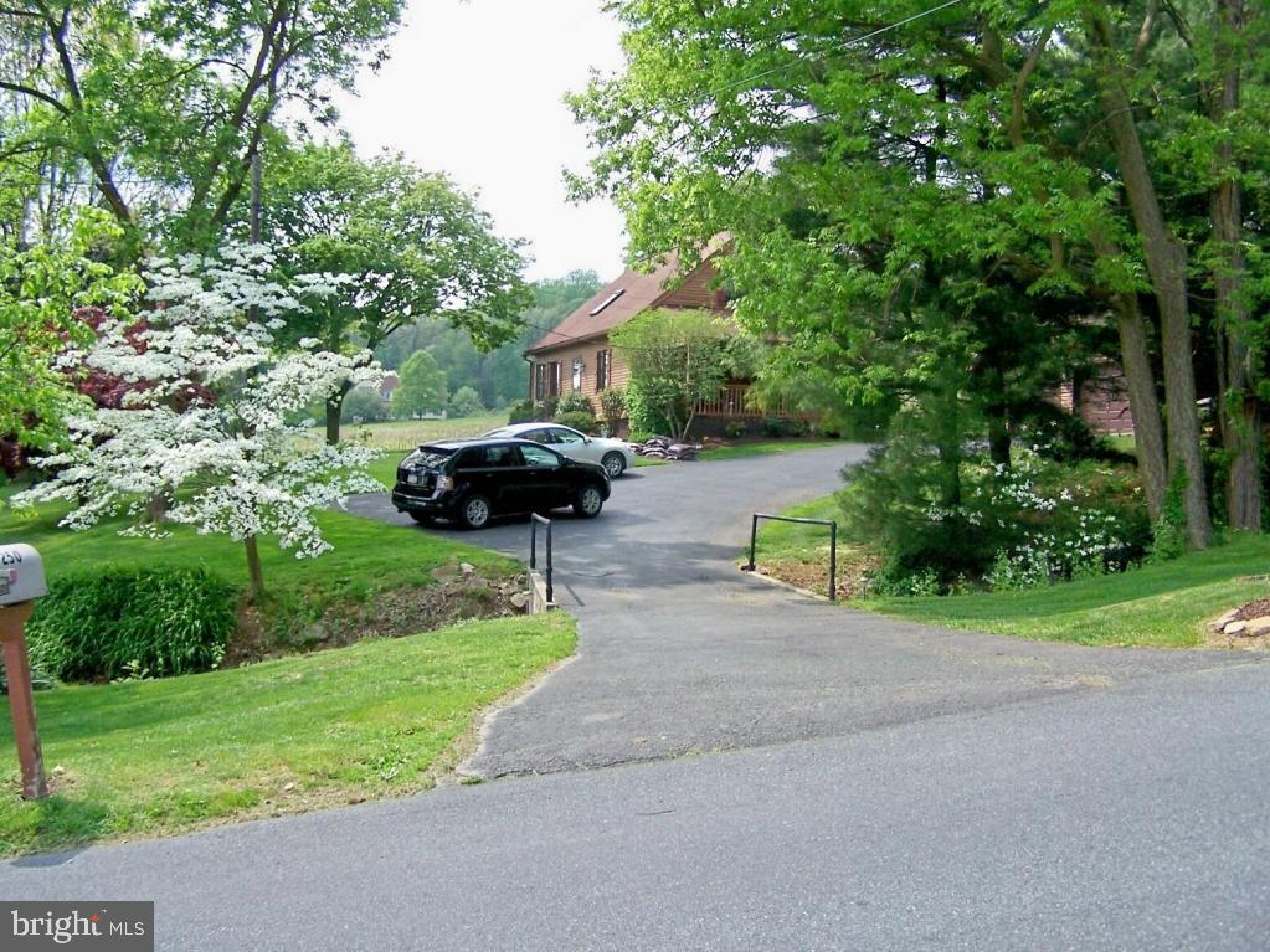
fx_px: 1394
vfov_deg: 37.7
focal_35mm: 38
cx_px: 635
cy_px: 476
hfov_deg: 49.0
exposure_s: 1/640
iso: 80
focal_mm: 6.3
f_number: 2.8
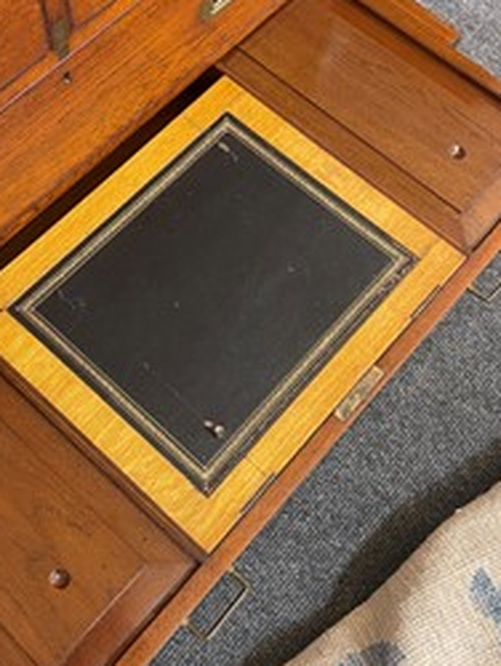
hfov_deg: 35.9
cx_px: 195
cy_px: 298
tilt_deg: -66.5
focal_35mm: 40
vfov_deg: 46.7
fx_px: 771
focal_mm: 5.1
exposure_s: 1/33
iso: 400
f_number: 1.6
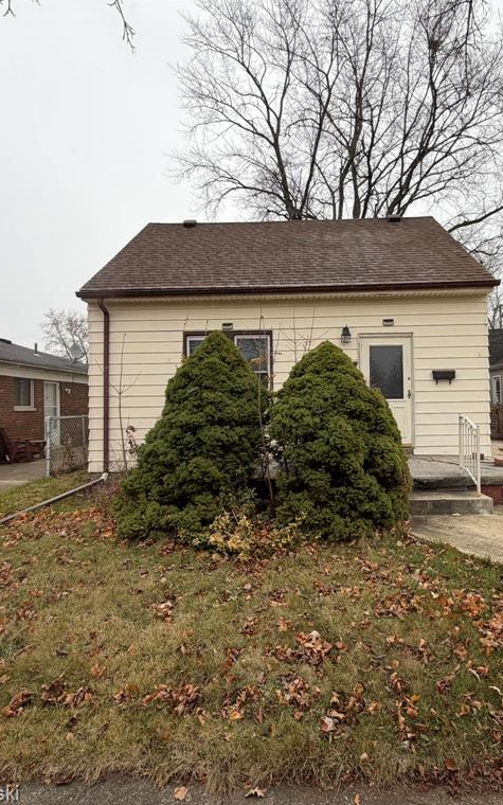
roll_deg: +1.0
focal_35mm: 20
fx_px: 439
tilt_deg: +0.7
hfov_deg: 59.3
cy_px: 401
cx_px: 295
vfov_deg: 85.1
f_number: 2.2
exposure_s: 1/200
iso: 40
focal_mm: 2.22
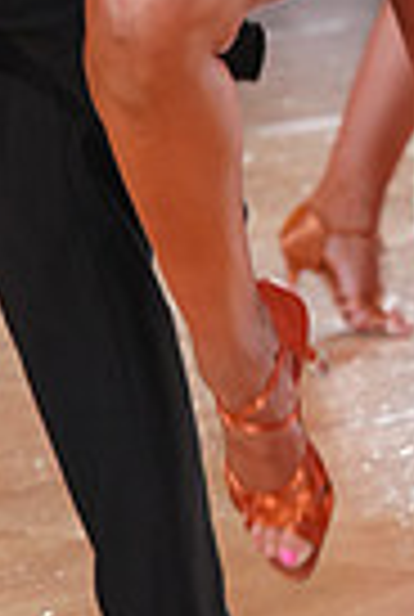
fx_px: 7174
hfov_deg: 3.3
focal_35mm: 418
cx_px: 254
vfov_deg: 4.9
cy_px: -261
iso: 1600
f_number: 4
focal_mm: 99
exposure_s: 1/400
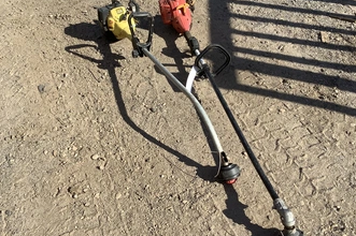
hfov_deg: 49.6
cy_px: 121
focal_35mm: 39
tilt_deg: -42.2
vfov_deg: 34.1
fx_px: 385
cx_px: 172
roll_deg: +8.7
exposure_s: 1/1199
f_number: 2.4
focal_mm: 3.3
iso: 25
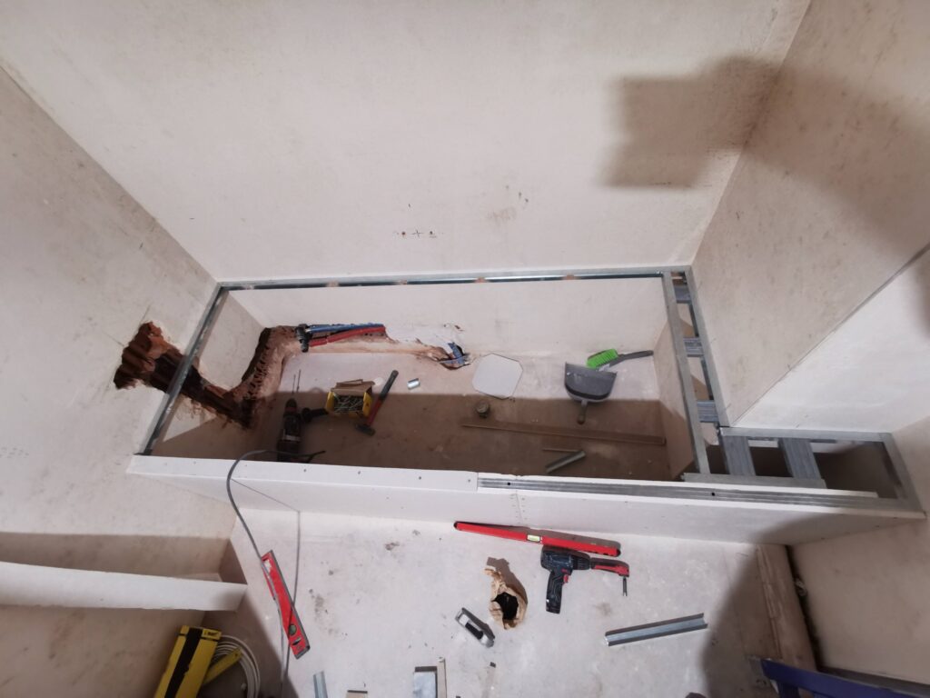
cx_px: 465
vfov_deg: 78.1
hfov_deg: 94.5
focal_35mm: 16
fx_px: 430
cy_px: 349
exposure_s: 1/30
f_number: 2.2
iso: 250
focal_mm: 2.35
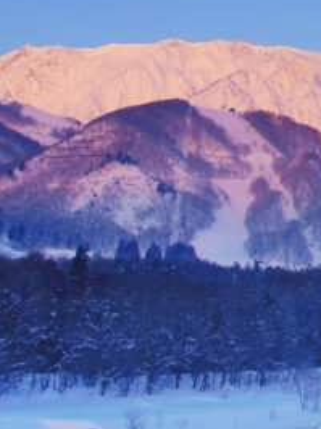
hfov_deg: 10.9
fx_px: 1449
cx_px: 737
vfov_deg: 16.6
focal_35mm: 117
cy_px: 52
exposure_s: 1/6
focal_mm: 22
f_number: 11
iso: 50
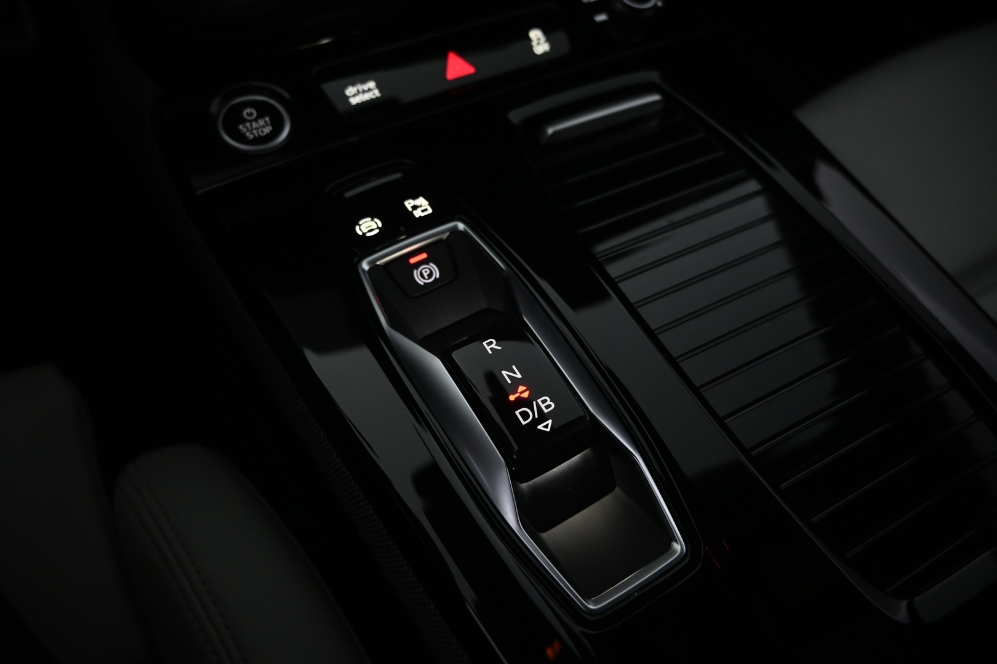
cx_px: 498
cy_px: 332
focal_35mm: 24
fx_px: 665
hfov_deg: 73.7
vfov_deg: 53.1
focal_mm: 16
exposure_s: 1/30
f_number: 3.5
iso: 1000
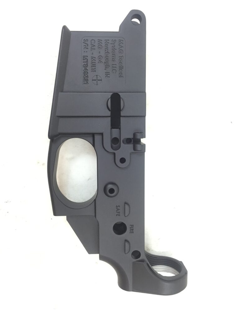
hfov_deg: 48.2
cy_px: 160
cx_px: 120
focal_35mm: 29
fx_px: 267
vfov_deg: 61.7
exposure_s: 1/30
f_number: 2.2
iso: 100
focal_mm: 4.15
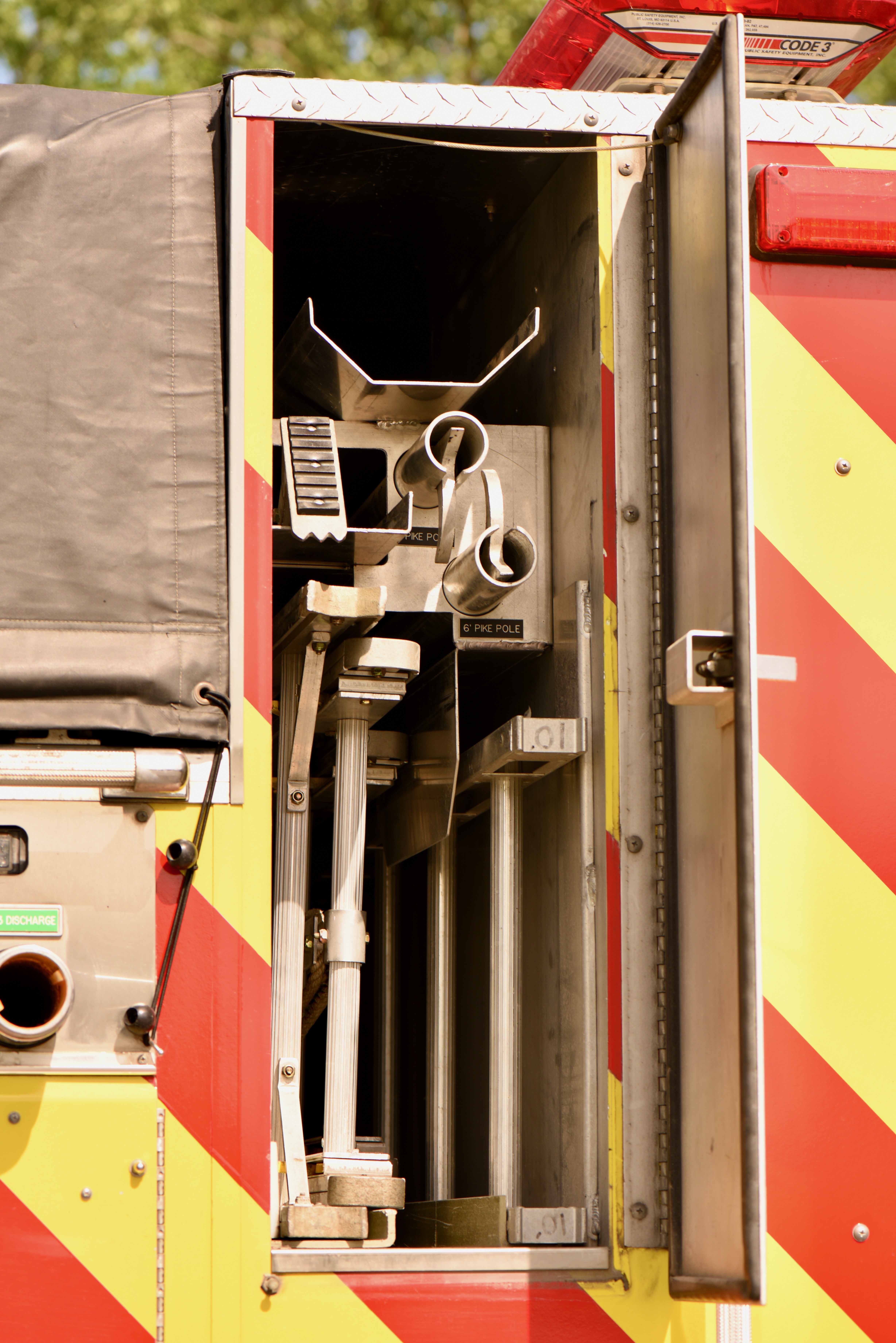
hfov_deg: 13.1
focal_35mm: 105
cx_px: 448
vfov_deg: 19.5
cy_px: 672
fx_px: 3917
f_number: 6.3
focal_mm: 105
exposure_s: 1/125
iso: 64
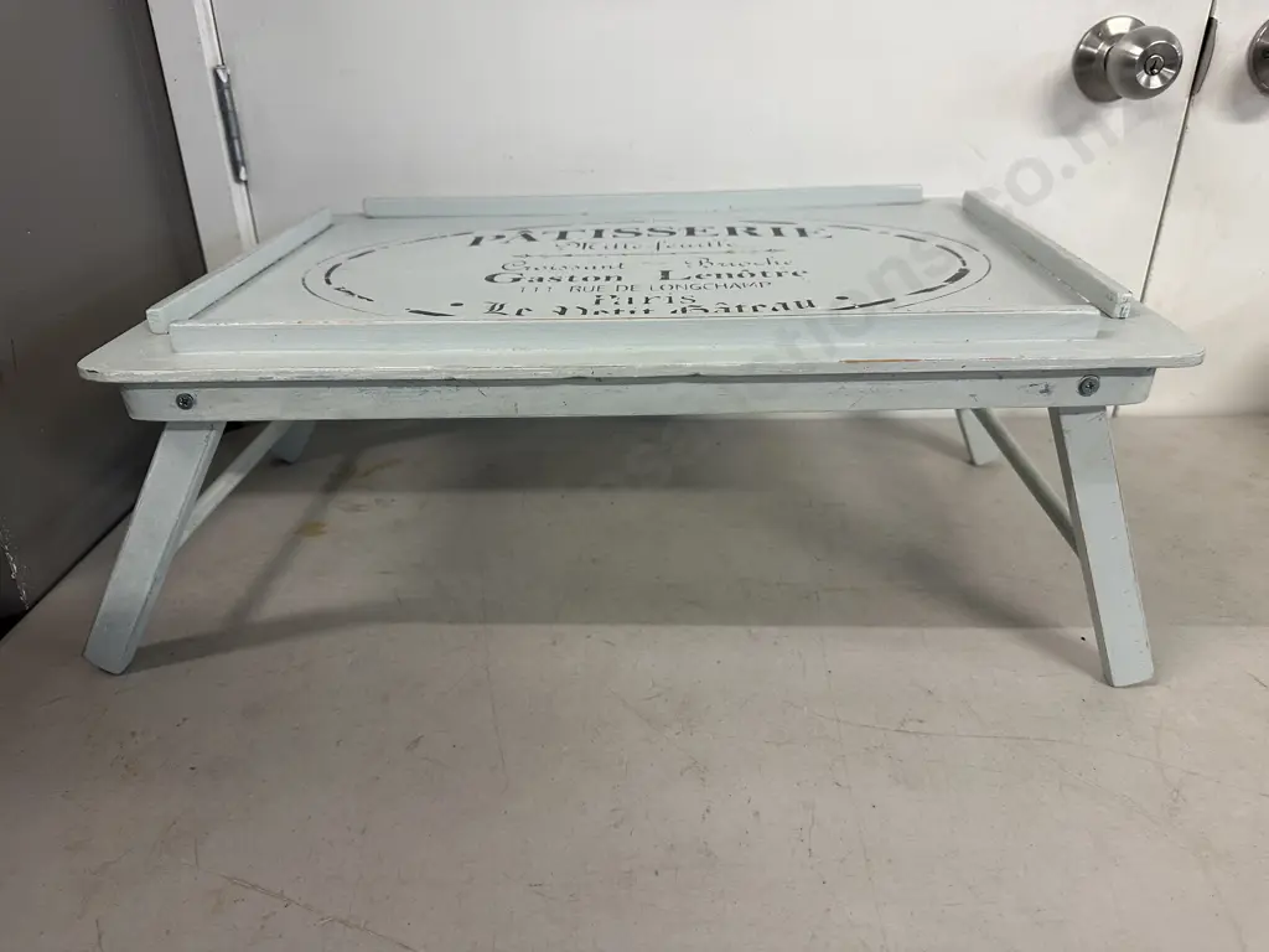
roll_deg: +0.3
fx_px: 880
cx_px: 634
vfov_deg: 56.8
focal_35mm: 24
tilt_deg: -27.0
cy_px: 476
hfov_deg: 71.6
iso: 200
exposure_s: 1/100
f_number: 1.78
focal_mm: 6.86
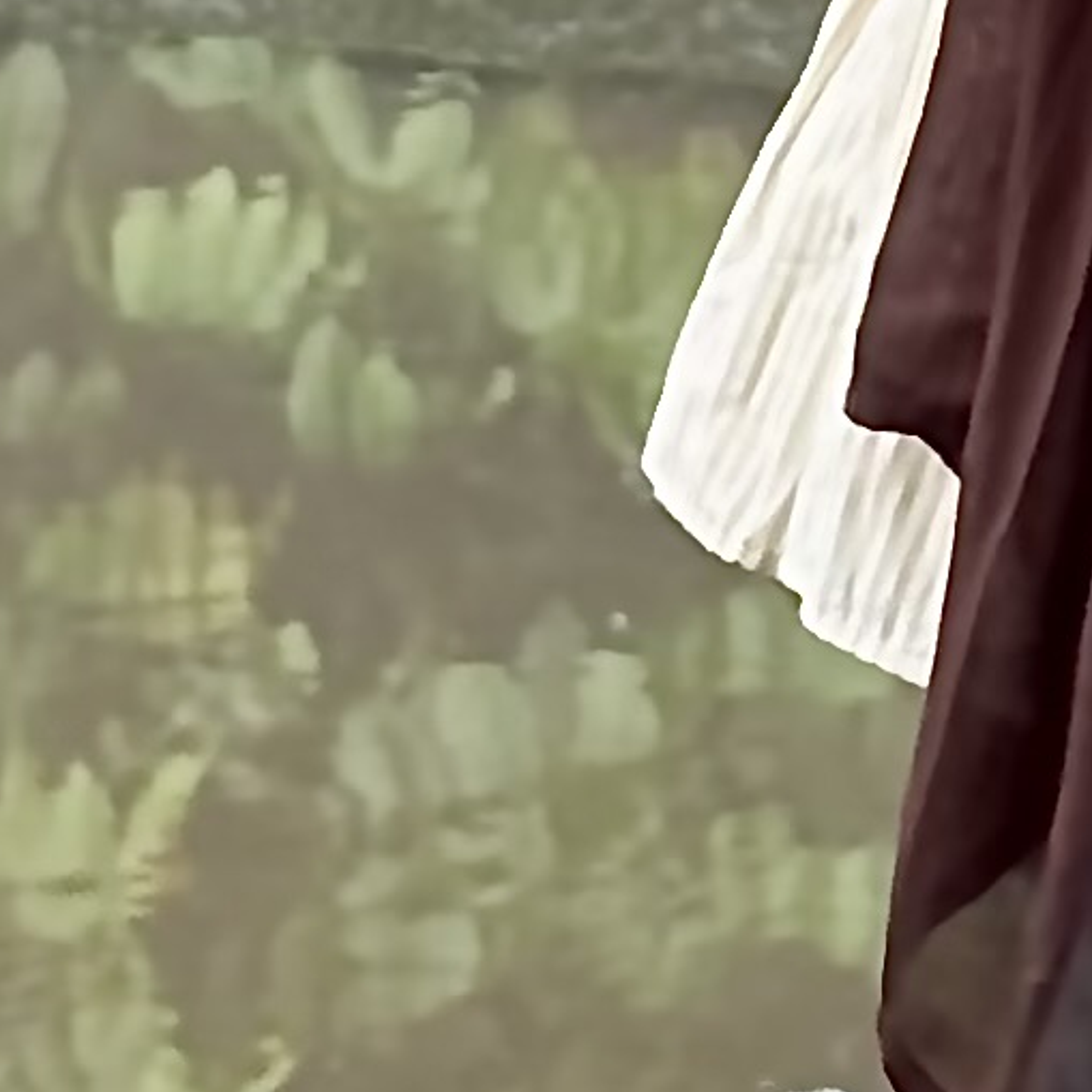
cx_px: 2242
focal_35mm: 243
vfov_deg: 7.1
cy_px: -547
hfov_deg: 6.9
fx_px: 8673
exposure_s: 1/204
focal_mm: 6.76
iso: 100
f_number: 1.78
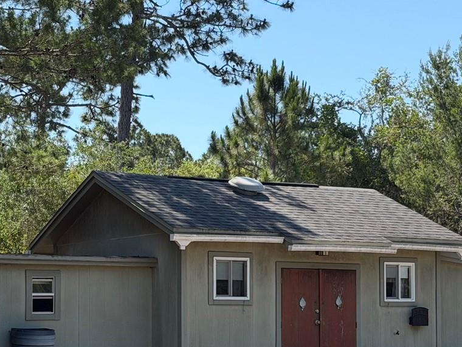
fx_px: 1348
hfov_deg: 19.4
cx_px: 238
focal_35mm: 101
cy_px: 258
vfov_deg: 14.6
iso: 80
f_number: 1.78
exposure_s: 1/2865
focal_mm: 6.76
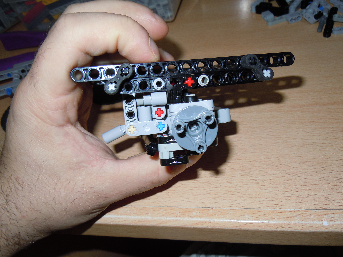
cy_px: 128
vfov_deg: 46.8
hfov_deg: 60.0
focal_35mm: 30
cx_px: 172
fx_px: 297
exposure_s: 1/30
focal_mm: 5.4
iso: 100
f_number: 3.5
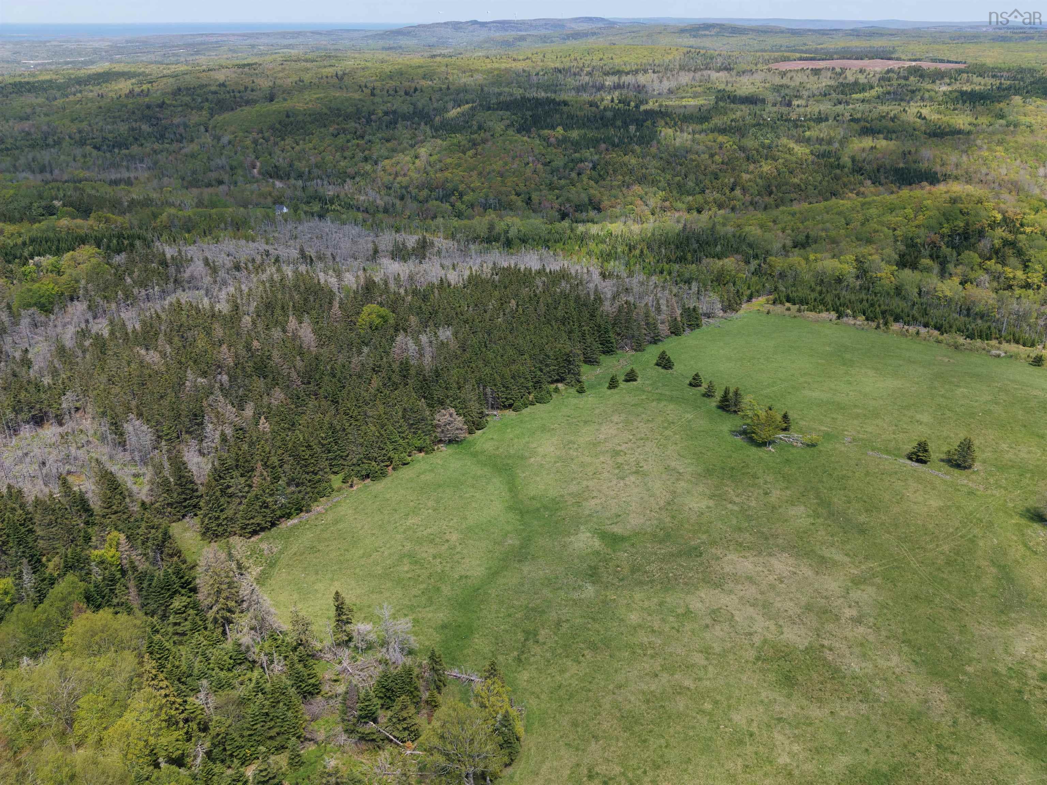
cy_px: 392
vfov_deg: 53.1
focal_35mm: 26
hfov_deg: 67.3
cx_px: 524
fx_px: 786
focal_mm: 4.85
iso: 200
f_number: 1.8
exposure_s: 1/2000
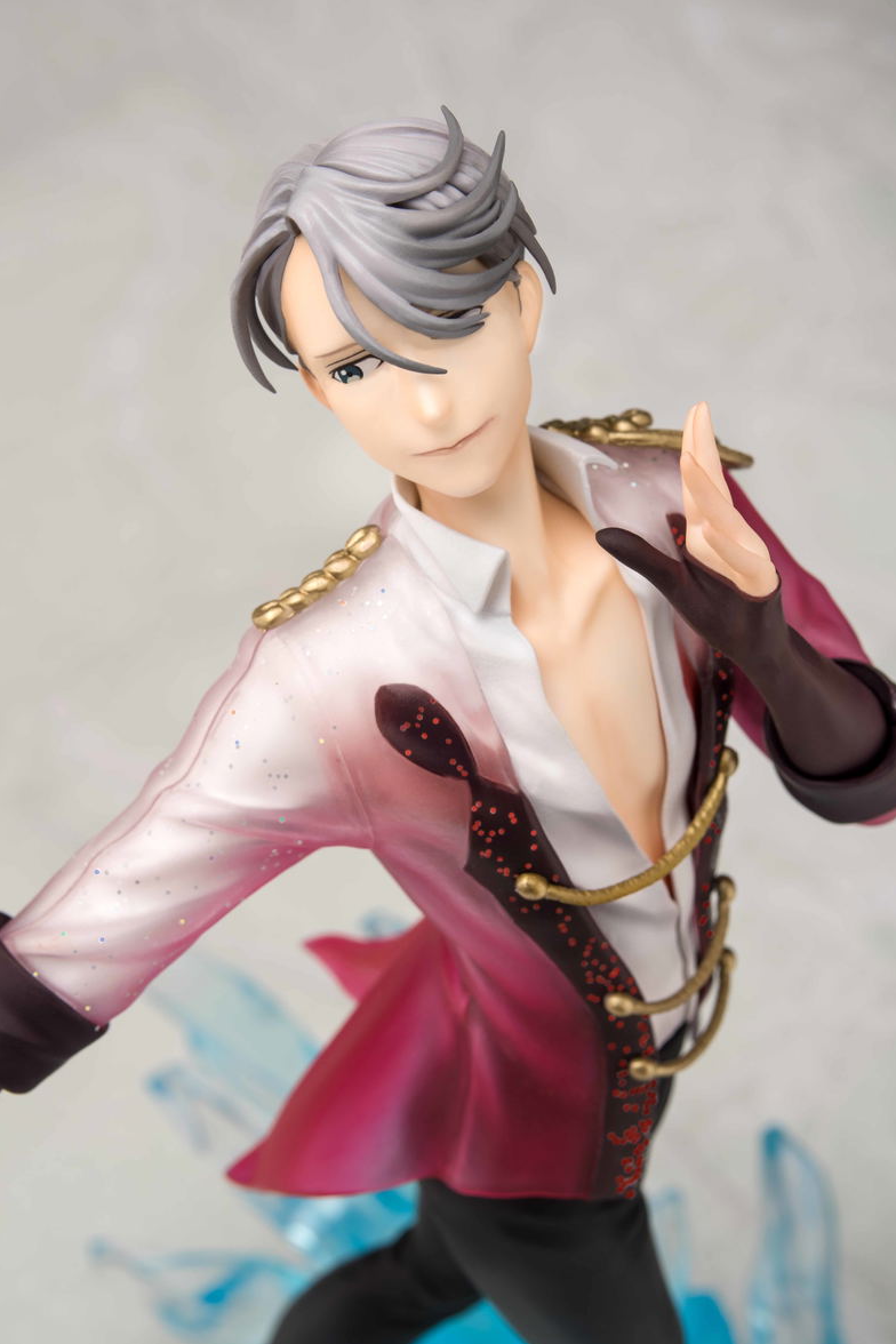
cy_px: 684
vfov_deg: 38.9
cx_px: 455
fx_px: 1904
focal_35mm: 51
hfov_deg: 26.5
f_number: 2.8
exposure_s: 1/100
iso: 64
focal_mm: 50
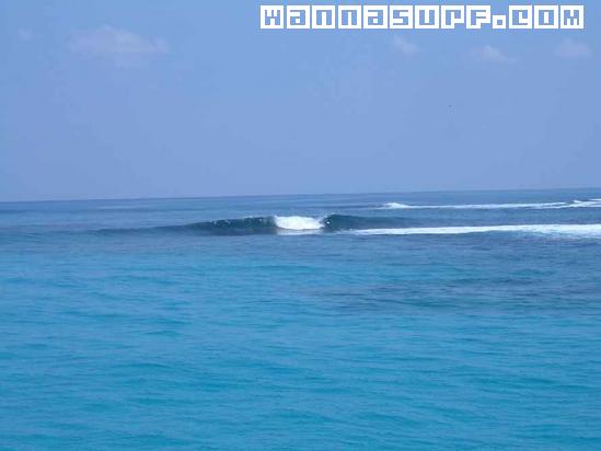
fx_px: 1285
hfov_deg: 26.3
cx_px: 300
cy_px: 226
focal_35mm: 74
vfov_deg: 19.9
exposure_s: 1/500
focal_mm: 12.2
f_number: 6.2
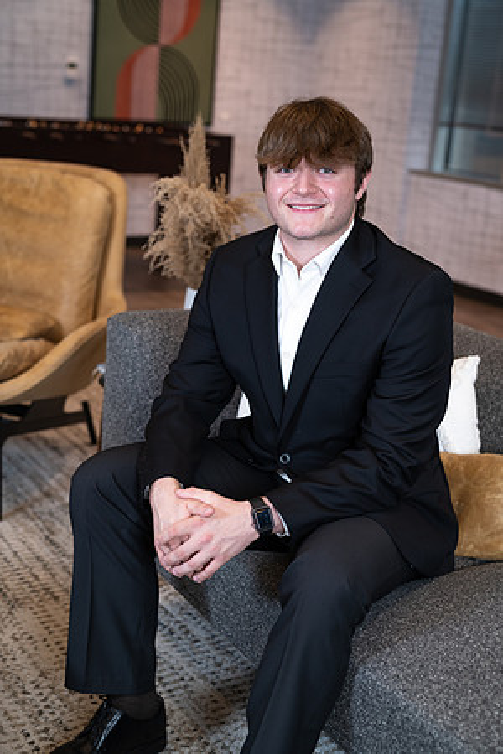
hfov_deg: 27.0
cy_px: 377
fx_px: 1048
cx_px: 252
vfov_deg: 39.6
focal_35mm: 50
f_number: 3.2
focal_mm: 50
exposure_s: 1/125
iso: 100
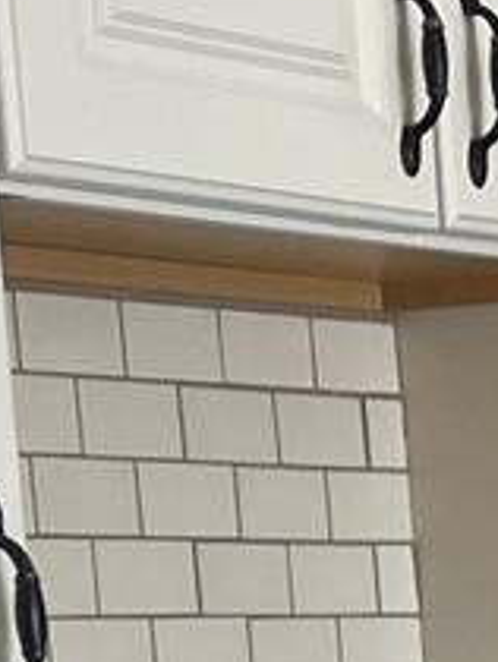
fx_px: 3637
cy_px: 1412
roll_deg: +2.4
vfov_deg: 9.6
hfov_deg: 7.5
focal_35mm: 190
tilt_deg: -12.2
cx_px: 1040
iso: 125
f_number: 1.5
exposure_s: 1/120
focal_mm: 5.7
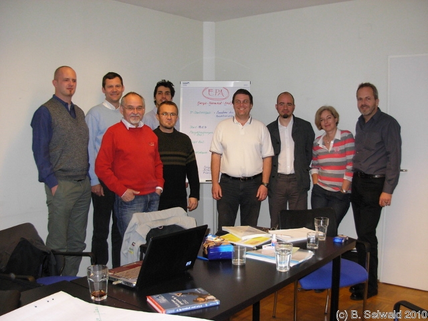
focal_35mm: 38
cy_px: 160
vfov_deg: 37.7
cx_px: 214
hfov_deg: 49.0
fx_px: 470
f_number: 2.9
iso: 244
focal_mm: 6.3
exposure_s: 1/69.7
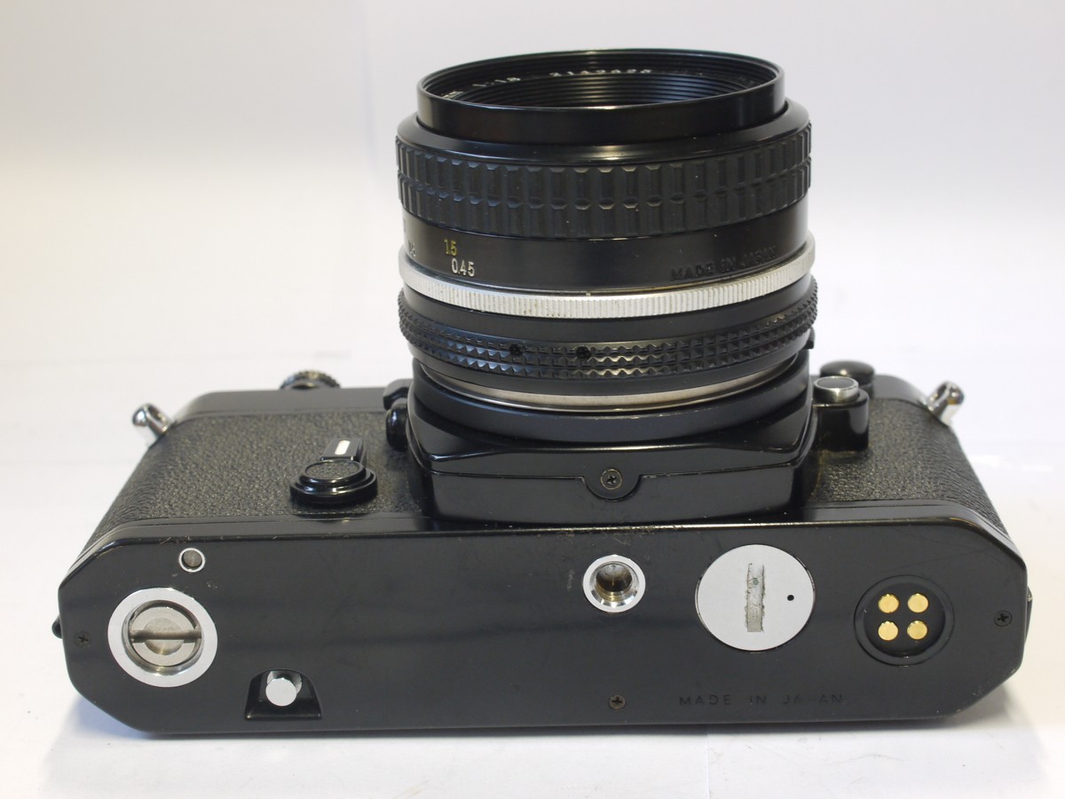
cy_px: 400
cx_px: 532
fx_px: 1846
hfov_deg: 32.2
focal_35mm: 60
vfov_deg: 24.4
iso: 400
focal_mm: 30
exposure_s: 1/8
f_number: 9
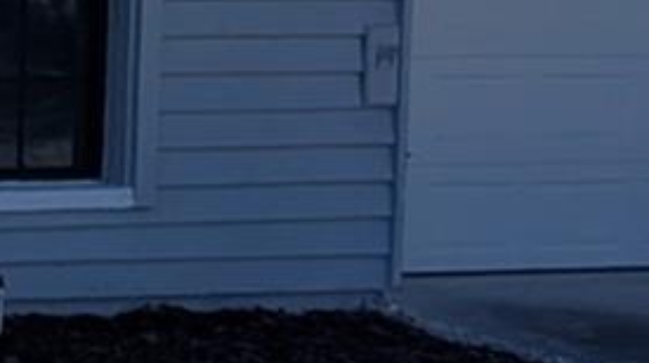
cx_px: -729
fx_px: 1306
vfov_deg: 15.8
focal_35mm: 76
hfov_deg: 17.4
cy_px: 90
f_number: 1.7
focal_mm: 2.02
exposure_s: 1/8333
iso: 55
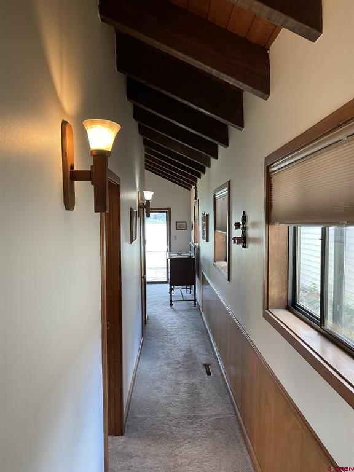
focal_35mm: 29
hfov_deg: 48.2
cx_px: 177
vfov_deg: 61.7
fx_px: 395
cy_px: 236
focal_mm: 3
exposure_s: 1/50
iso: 50
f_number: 1.8
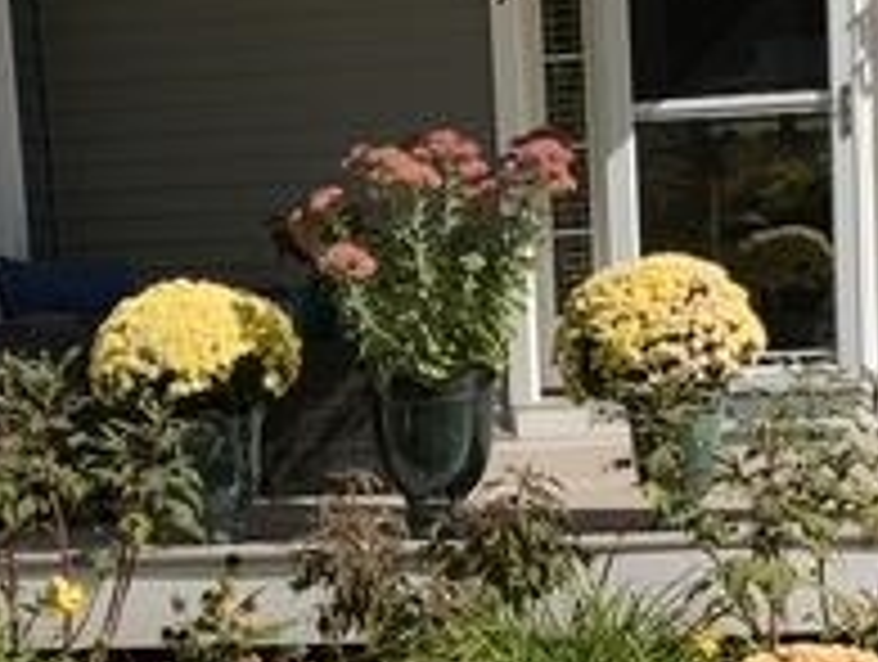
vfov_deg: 15.5
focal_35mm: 95
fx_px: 2414
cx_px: 522
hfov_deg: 20.6
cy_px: 545
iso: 16
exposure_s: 1/1675
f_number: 1.8
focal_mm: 3
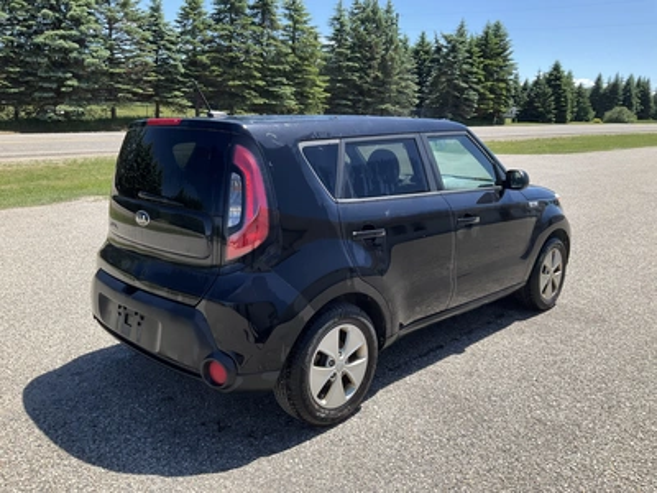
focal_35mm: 29
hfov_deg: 61.7
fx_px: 550
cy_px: 246
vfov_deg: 48.2
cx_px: 328
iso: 25
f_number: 1.8
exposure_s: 1/997
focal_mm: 3
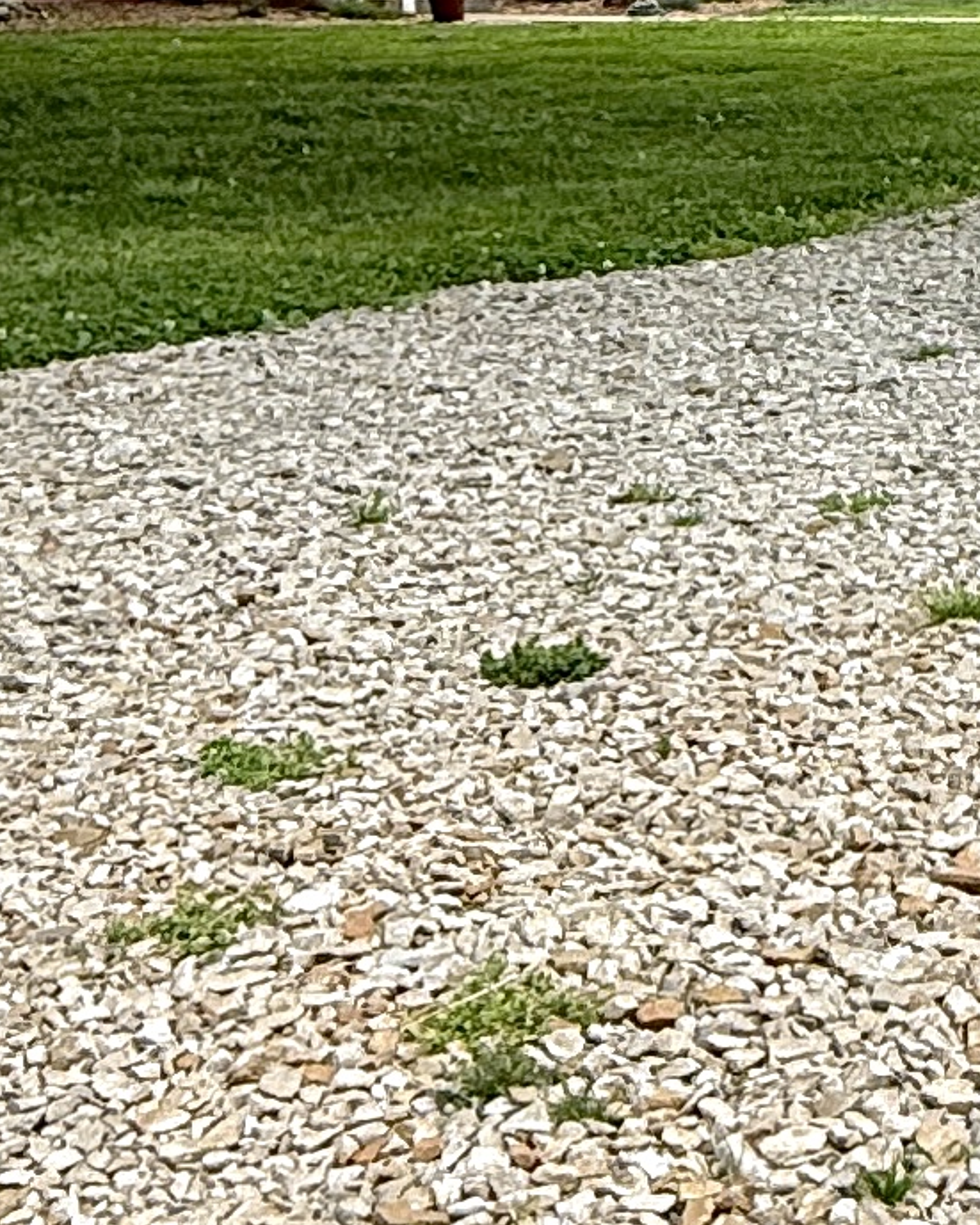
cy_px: 121
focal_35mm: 80
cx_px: 934
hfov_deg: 18.8
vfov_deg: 23.2
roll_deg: -0.8
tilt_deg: -1.9
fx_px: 2901
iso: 64
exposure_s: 1/864
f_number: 2.2
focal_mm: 2.22
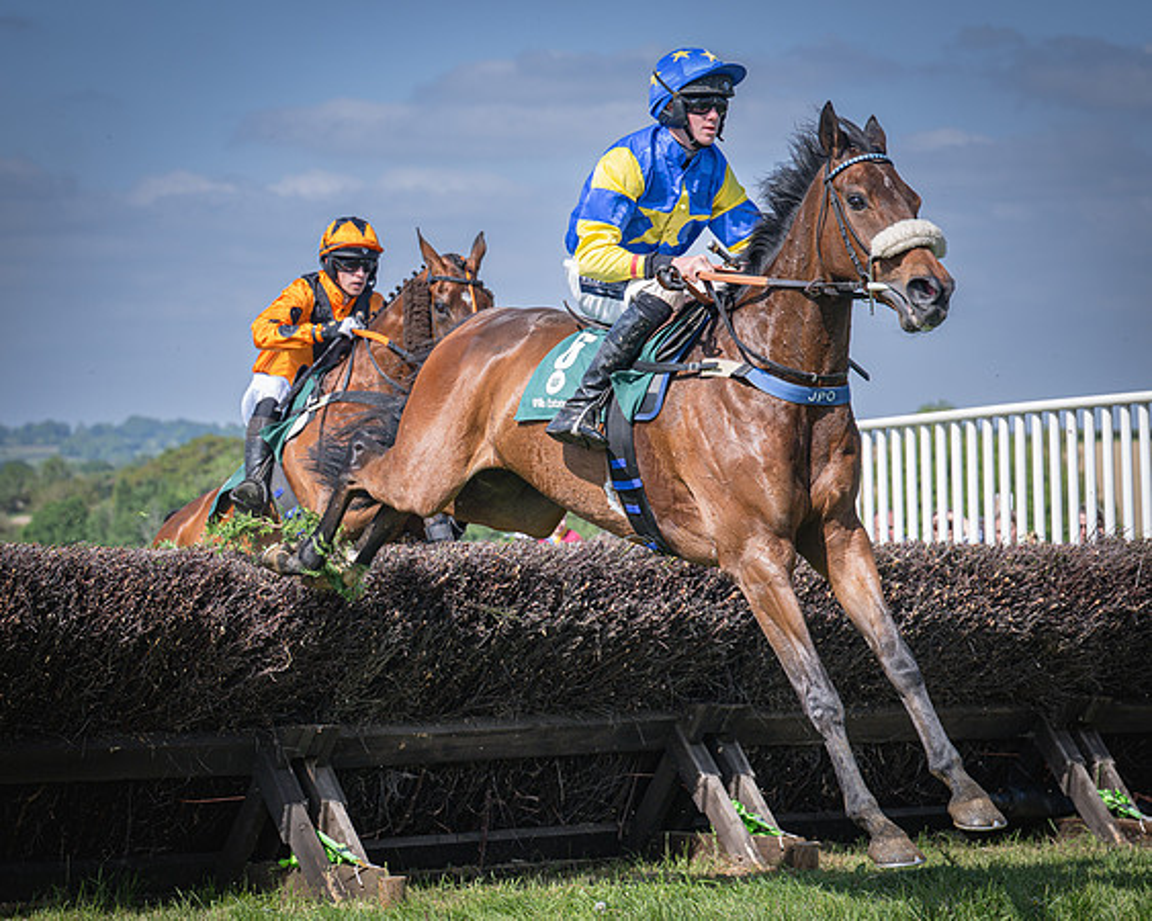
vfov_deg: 13.7
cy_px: 365
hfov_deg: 17.1
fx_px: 3828
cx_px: 643
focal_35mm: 112
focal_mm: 70
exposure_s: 1/1600
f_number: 4
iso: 200
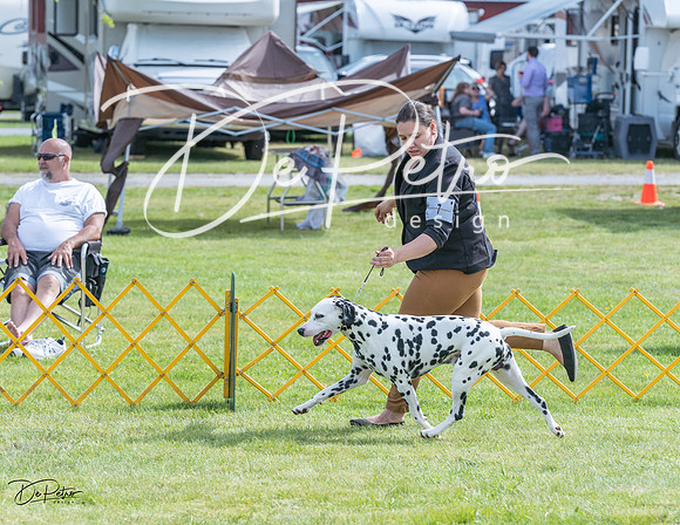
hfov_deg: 11.6
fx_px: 3361
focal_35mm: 169
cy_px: 284
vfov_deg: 8.9
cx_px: 338
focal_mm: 142
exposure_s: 1/1250
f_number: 5.6
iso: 320
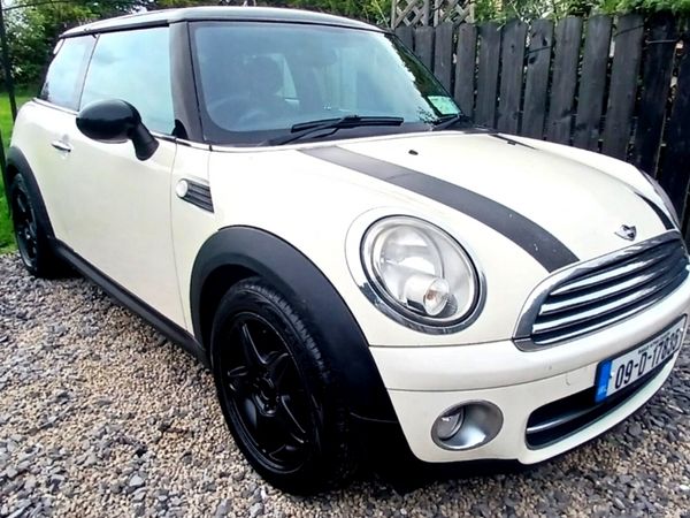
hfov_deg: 91.0
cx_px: 345
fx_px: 339
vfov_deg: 74.7
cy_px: 259
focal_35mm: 17
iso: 50
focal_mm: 1.4
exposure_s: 1/270
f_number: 2.2
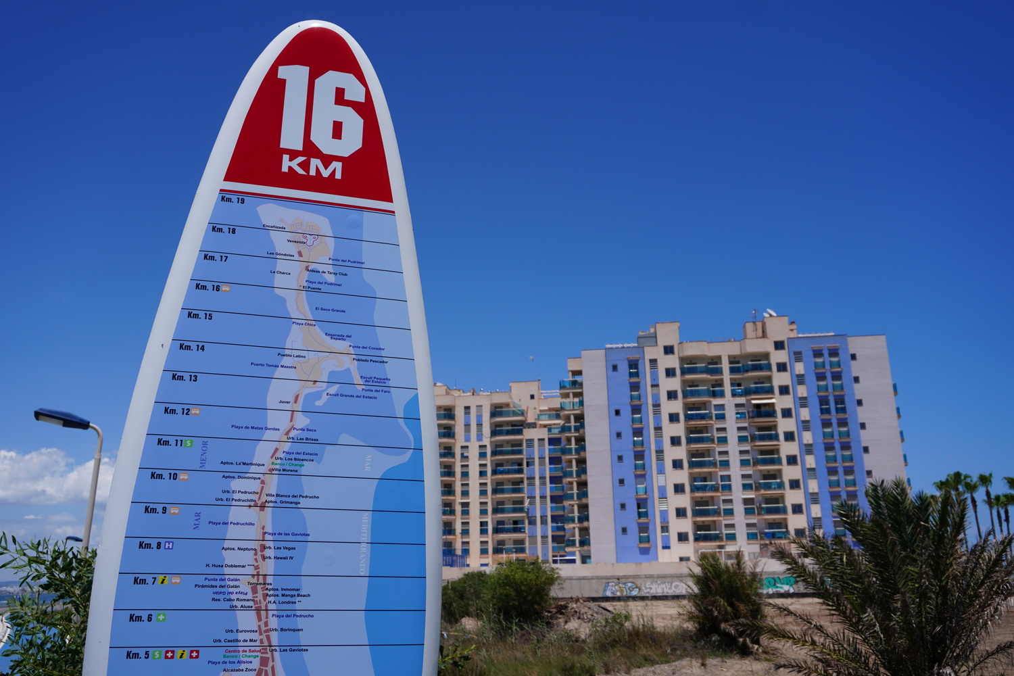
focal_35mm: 30
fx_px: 845
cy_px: 338
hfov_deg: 61.9
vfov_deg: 43.6
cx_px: 507
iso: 100
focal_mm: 20
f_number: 5
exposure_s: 1/1600
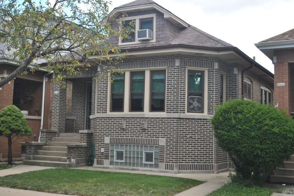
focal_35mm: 48
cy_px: 98
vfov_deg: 28.1
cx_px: 147
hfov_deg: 41.1
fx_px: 392
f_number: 5.6
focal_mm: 32
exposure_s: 1/200
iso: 100
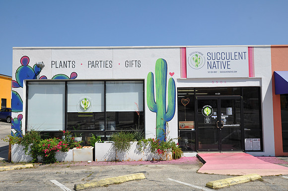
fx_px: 216
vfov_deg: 47.8
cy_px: 96
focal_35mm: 27
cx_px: 144
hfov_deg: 67.5
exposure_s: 1/400
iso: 200
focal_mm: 18
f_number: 10
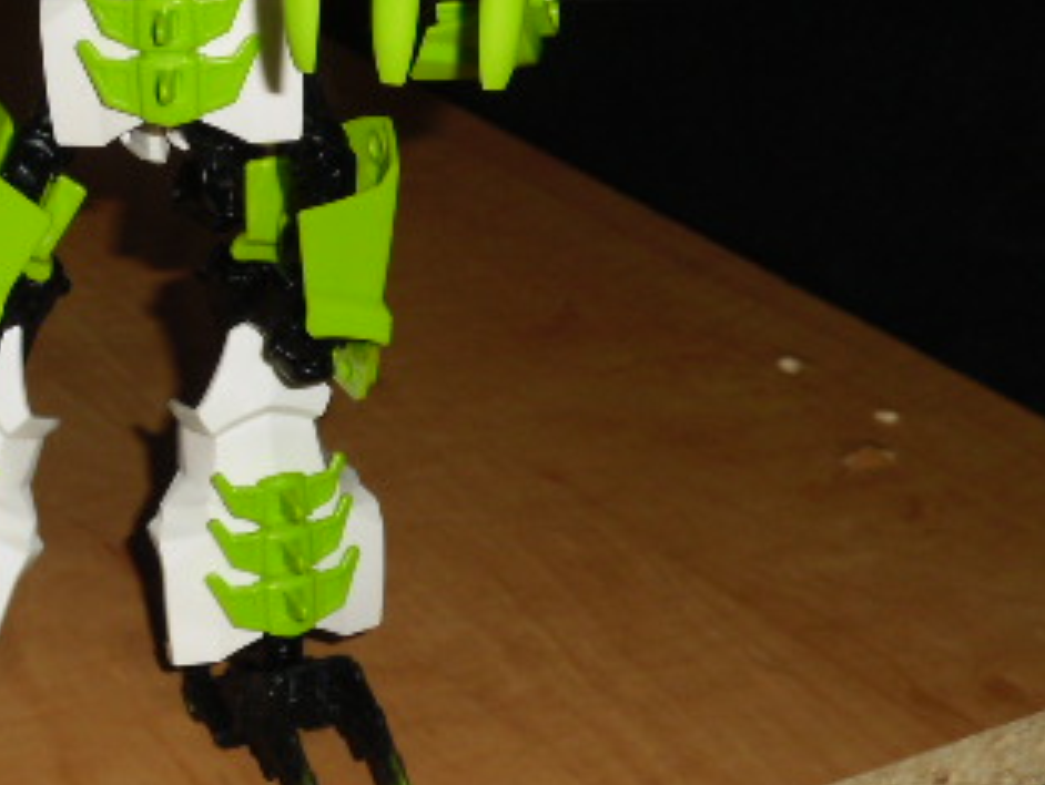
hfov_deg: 18.0
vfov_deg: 13.6
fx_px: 3263
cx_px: 153
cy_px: 103
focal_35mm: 108
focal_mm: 9.4
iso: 200
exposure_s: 1/60
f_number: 3.8
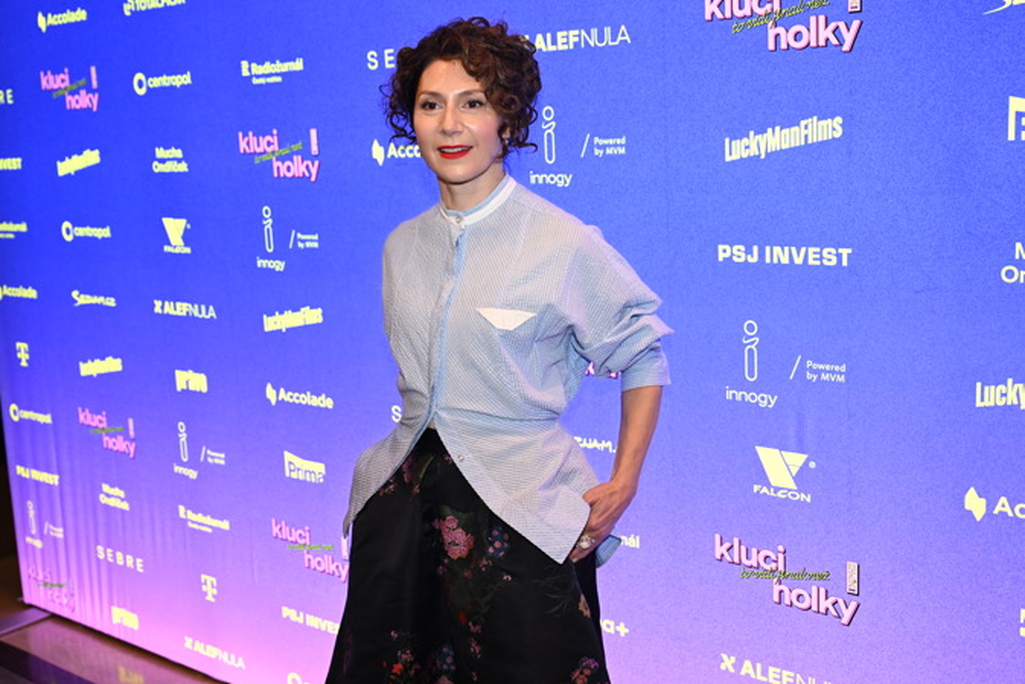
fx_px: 1139
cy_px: 338
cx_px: 521
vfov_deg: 33.4
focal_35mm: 40
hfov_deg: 48.4
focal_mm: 39
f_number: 4.5
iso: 3200
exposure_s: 1/250
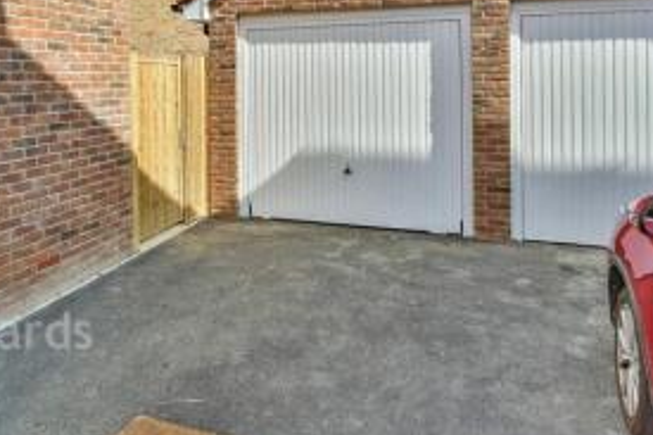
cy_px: 72
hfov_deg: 68.9
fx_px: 471
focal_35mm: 26
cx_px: 268
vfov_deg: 46.3
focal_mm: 10
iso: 500
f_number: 9
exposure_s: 1/320
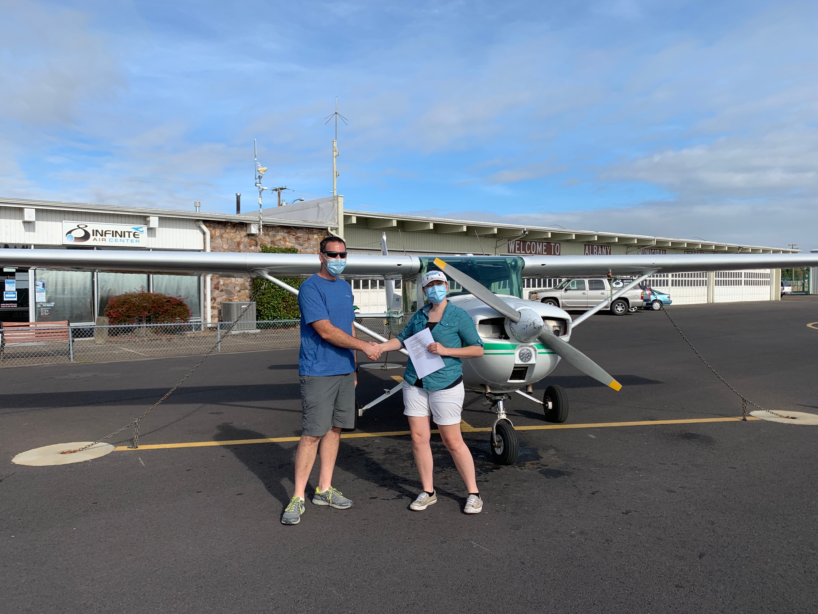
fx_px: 614
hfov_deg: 67.3
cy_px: 307
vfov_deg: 53.1
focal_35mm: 26
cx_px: 409
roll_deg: +0.5
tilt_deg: -2.1
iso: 25
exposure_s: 1/2421
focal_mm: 4.25
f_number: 1.8
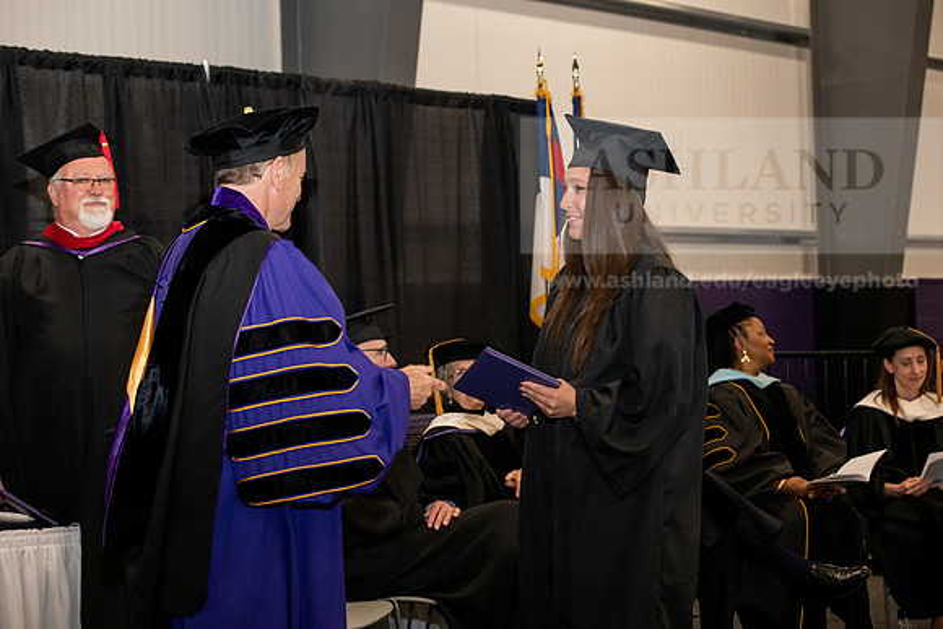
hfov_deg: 28.8
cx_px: 472
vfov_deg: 19.5
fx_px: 1834
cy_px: 314
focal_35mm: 70
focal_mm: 70
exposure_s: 1/200
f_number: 5.6
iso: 2500
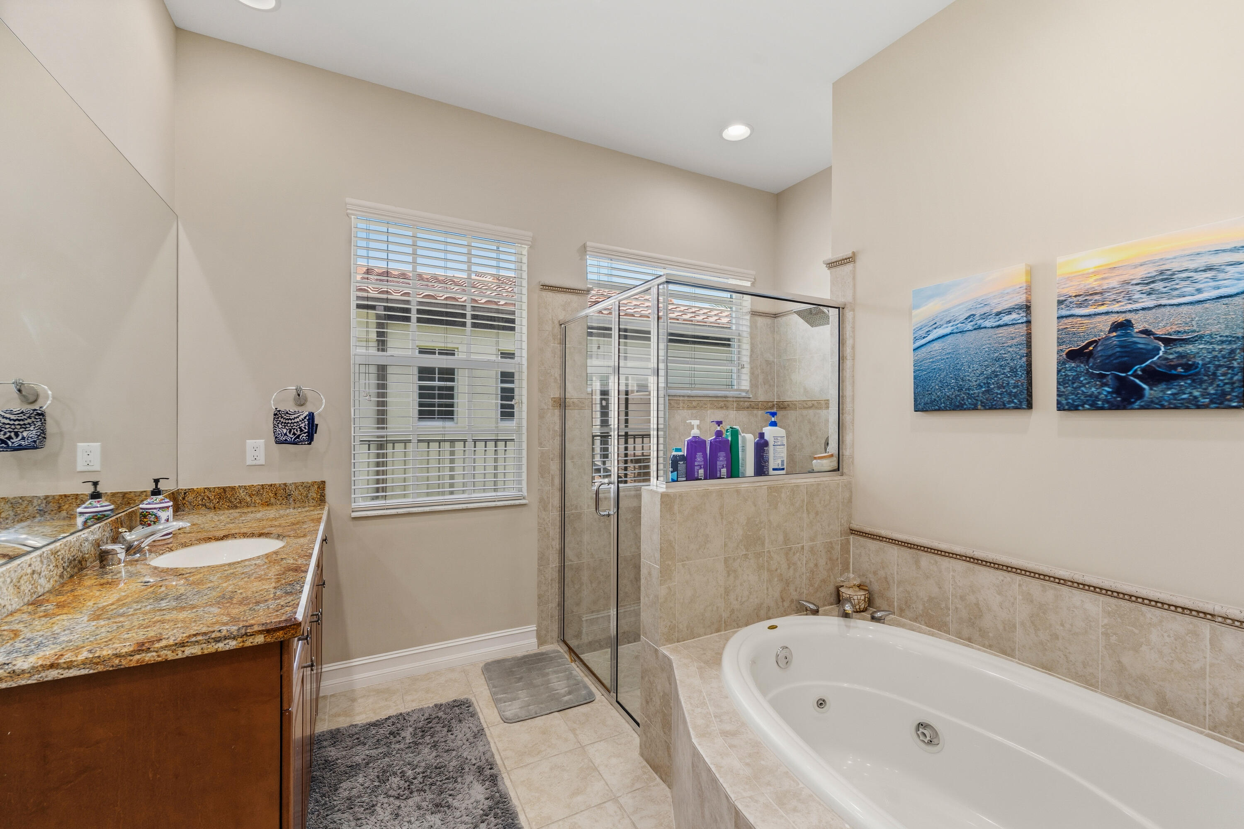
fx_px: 484
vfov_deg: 81.2
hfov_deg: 104.3
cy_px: 414
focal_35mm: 14
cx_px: 622
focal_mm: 14
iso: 250
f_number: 9
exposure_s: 1/4
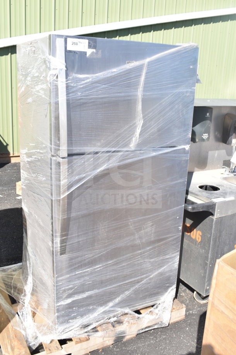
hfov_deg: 36.9
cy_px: 178
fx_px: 354
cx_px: 118
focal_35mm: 36
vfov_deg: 53.1
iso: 200
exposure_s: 1/200
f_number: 7.1
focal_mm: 24
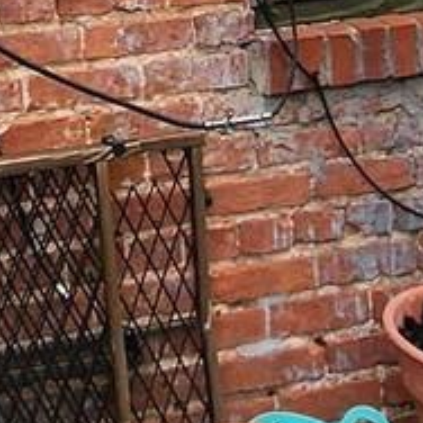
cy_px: -680
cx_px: -88
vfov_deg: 12.7
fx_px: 1300
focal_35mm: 94
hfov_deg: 17.6
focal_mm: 2.2
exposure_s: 1/330
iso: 50
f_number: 2.2
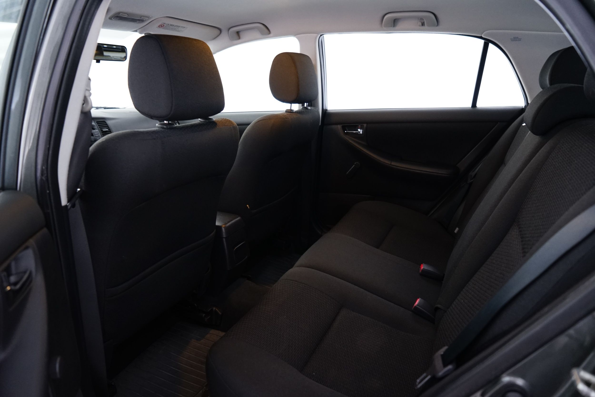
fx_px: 397
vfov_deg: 53.1
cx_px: 298
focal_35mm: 24
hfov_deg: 73.7
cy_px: 198
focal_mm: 24
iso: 1600
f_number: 4
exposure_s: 1/10
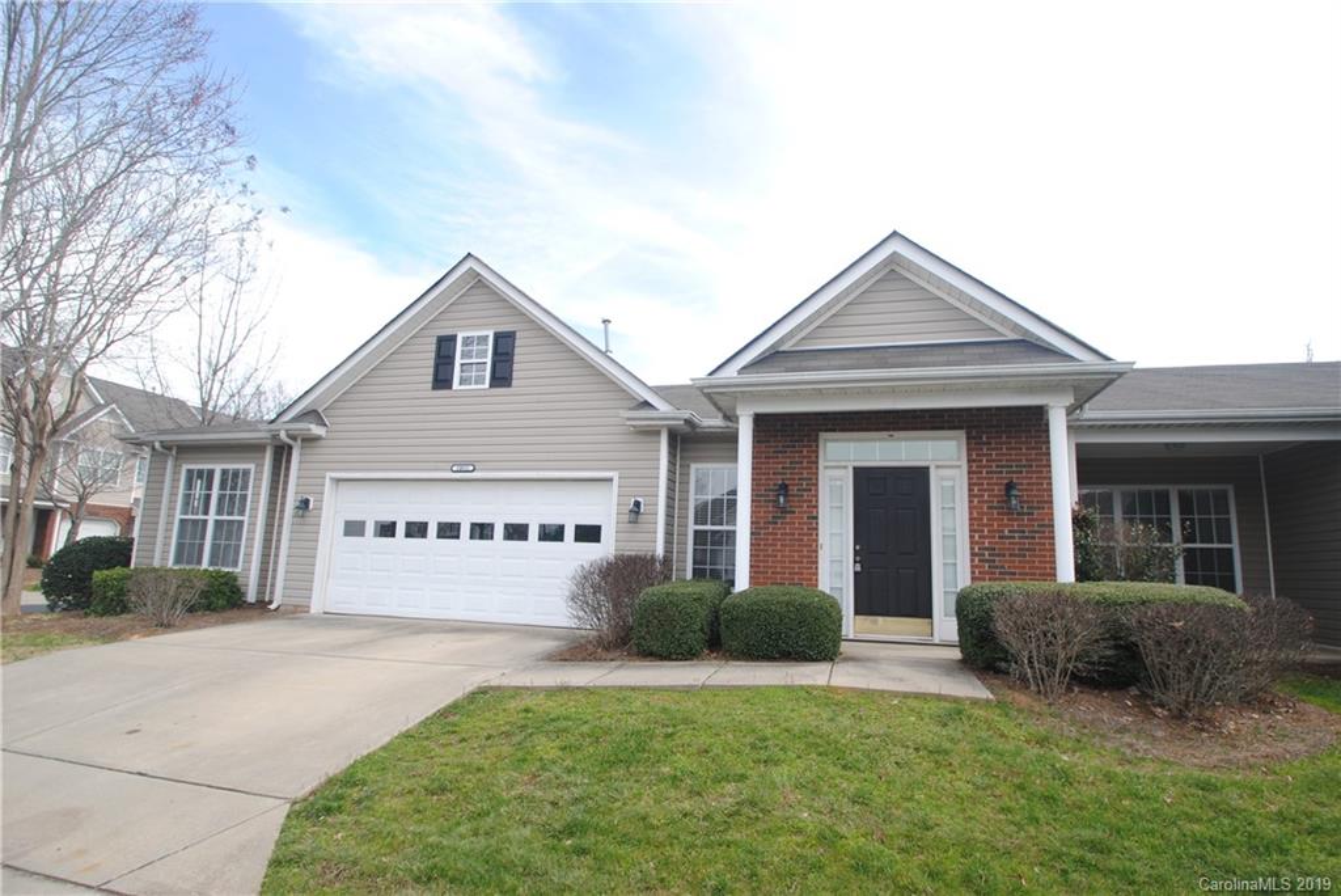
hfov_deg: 92.4
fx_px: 643
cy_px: 448
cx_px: 670
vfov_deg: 69.7
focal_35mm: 17
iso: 100
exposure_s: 1/160
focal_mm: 11.5
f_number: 6.3
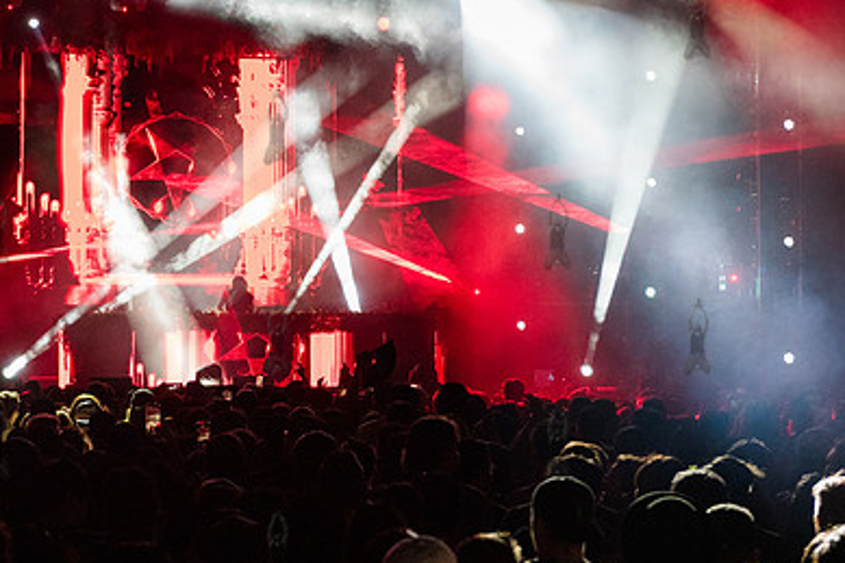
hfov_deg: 22.8
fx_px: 2088
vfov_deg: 15.3
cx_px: 276
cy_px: 336
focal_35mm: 89
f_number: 3.5
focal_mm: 58
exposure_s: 1/400
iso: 6400
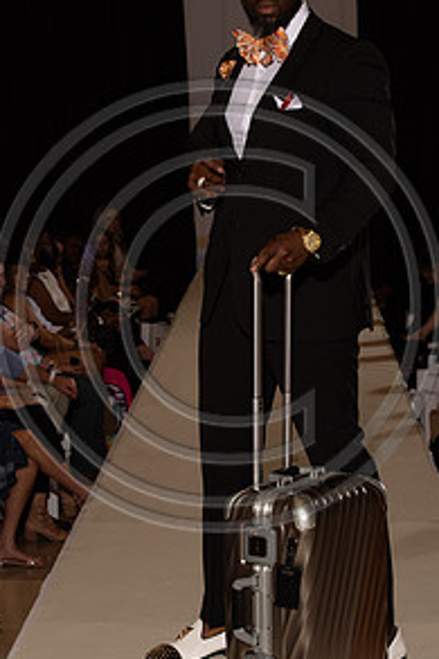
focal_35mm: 115
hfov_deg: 11.9
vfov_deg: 17.8
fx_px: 2106
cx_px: 220
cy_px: 304
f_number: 9
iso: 800
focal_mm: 75
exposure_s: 1/250
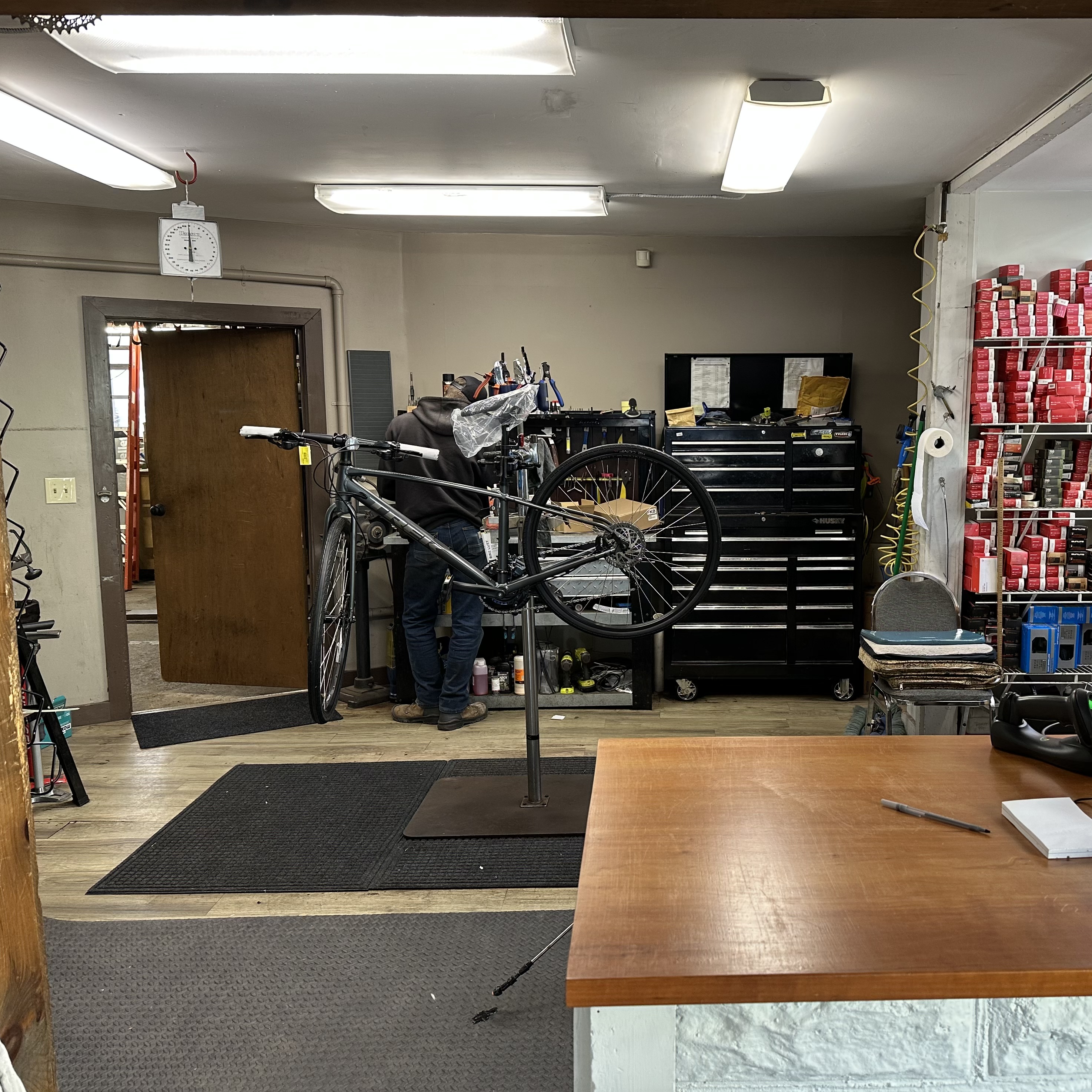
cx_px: 670
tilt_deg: -7.5
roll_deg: -0.3
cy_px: 535
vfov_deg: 55.6
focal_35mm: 29
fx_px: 1035
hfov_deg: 55.1
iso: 160
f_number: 1.78
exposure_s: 1/60
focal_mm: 6.86
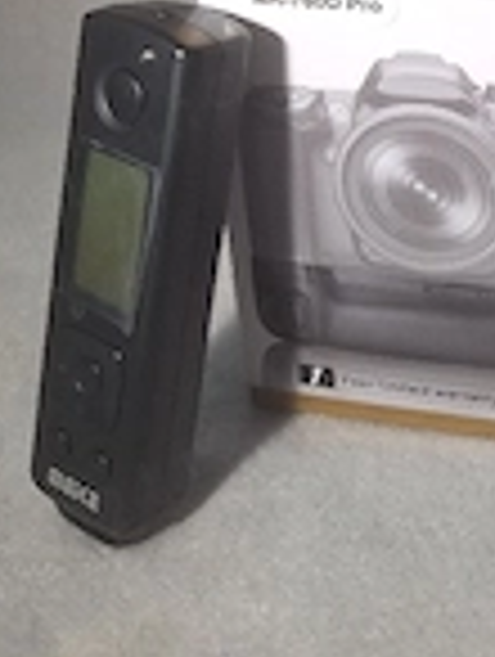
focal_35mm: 63
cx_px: 536
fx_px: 1198
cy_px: -122
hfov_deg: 22.2
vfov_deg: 27.2
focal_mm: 5.54
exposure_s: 1/50
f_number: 1.8
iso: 80
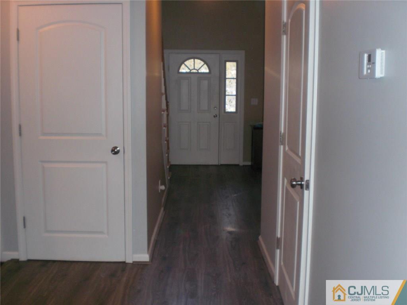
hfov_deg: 49.0
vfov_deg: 37.7
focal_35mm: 38
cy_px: 152
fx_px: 447
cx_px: 204
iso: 200
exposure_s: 1/60
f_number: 3.1
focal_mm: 6.3
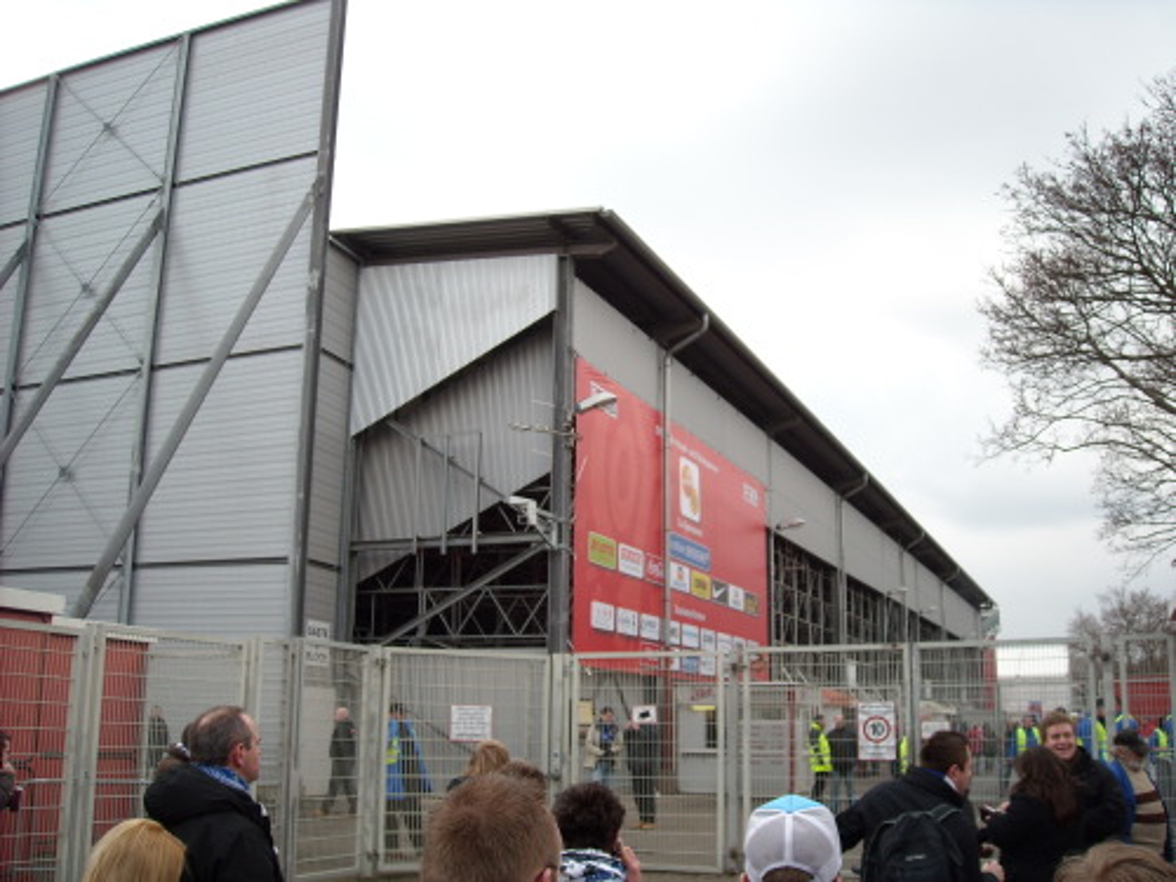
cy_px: 441
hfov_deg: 52.6
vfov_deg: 40.7
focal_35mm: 35
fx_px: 1189
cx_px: 588
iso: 64
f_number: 2.8
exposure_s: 1/309
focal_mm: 5.7
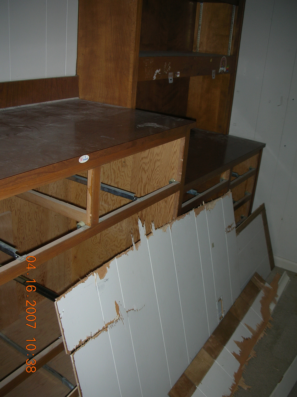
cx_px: 148
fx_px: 400
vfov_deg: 52.6
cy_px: 198
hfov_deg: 40.7
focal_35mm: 35
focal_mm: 5.8
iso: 52
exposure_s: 1/60.1
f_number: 3
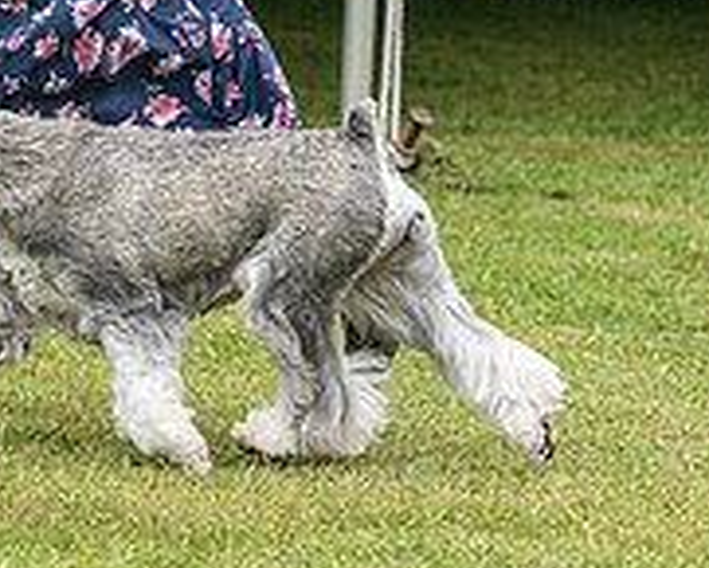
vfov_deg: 4.8
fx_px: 6823
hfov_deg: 5.9
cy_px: -55
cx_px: 53
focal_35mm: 325
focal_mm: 93
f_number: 4
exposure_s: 1/800
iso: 640
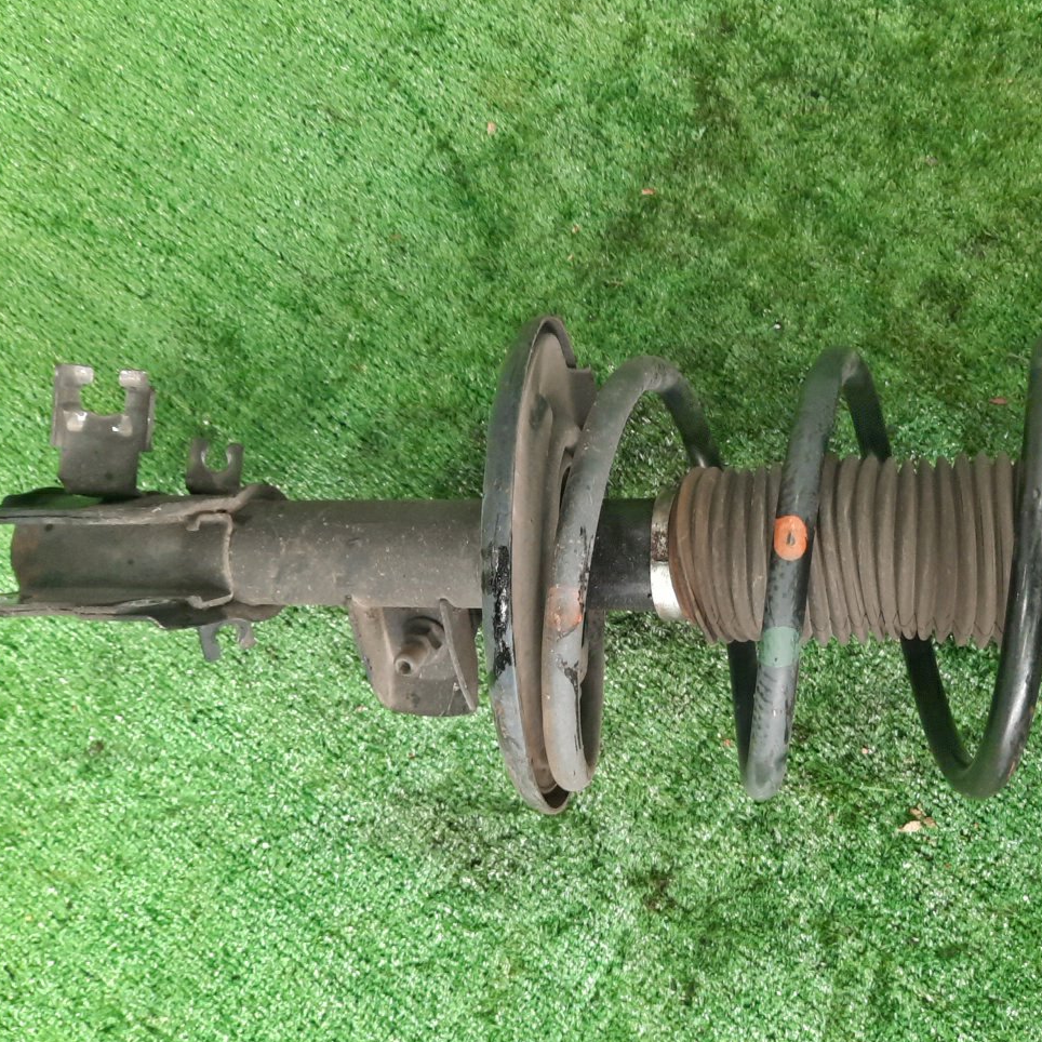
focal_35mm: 33
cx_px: 626
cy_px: 507
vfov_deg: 49.7
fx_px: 1124
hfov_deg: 49.4
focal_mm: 4.6
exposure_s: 1/50
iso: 320
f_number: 2
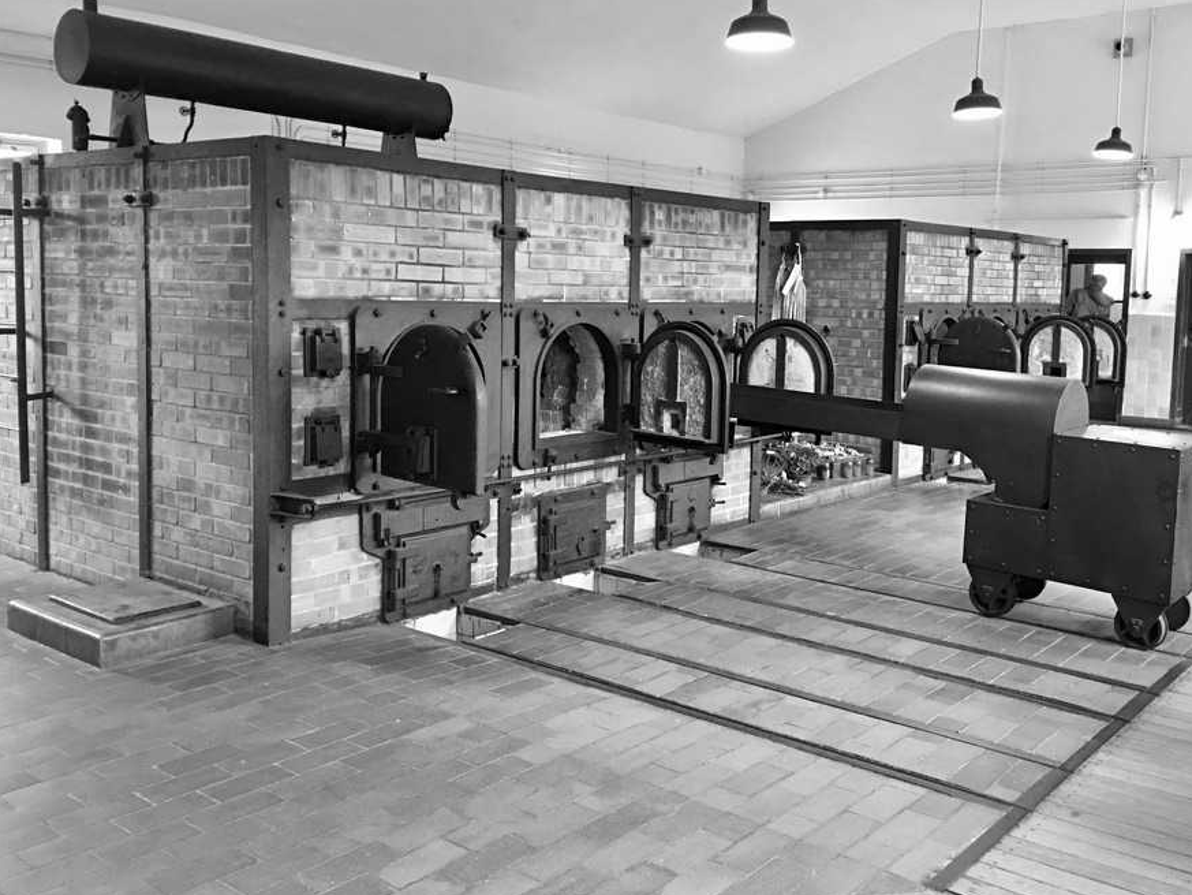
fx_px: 1171
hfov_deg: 53.7
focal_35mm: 34
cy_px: 399
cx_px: 696
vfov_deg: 41.7
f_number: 2.2
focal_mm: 4.15
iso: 125
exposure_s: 1/8
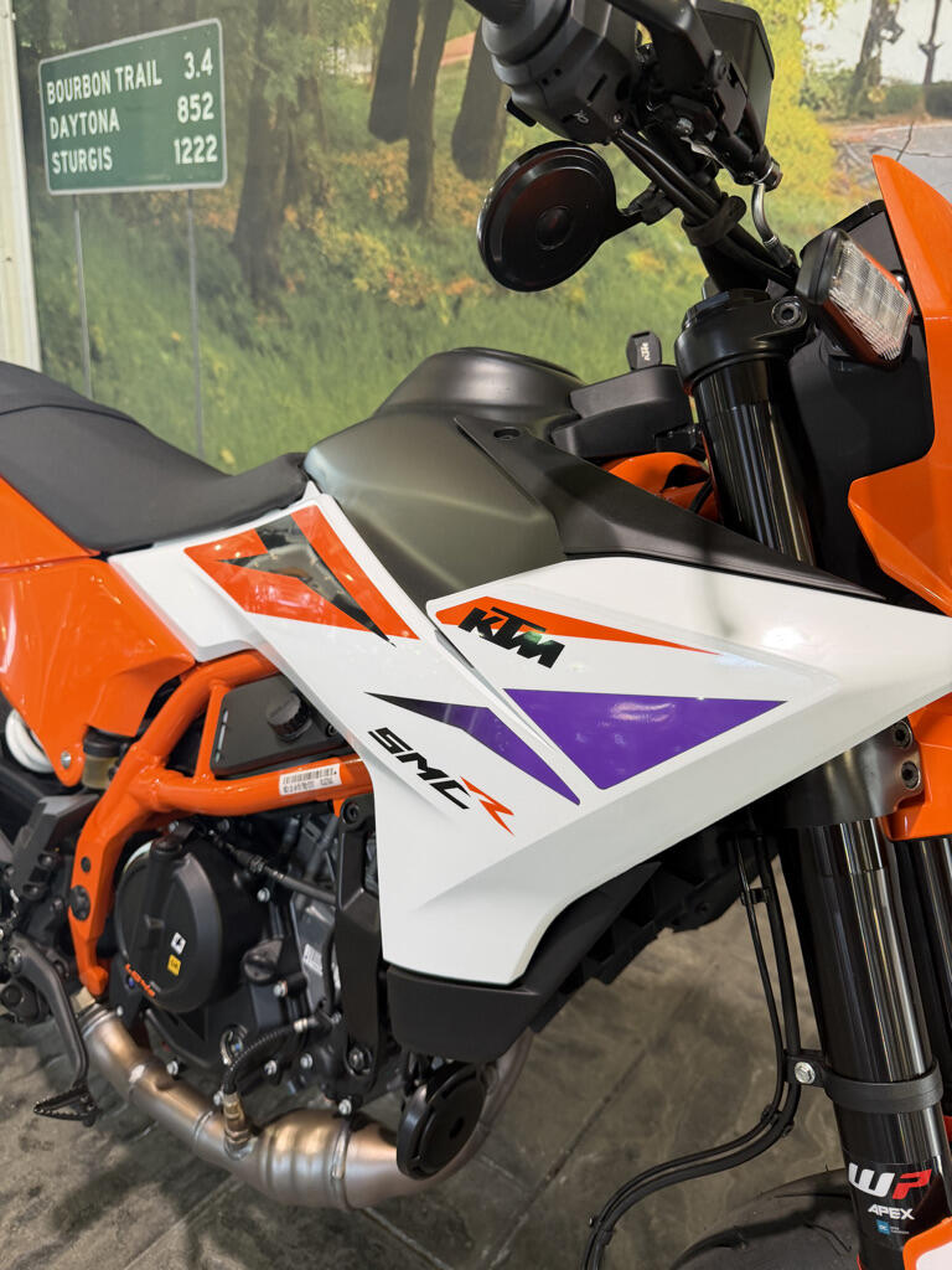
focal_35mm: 24
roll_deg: -2.2
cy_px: 635
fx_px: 880
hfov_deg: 56.8
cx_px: 476
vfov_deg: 71.6
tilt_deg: -18.3
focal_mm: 6.76
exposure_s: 1/120
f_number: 1.78
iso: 160
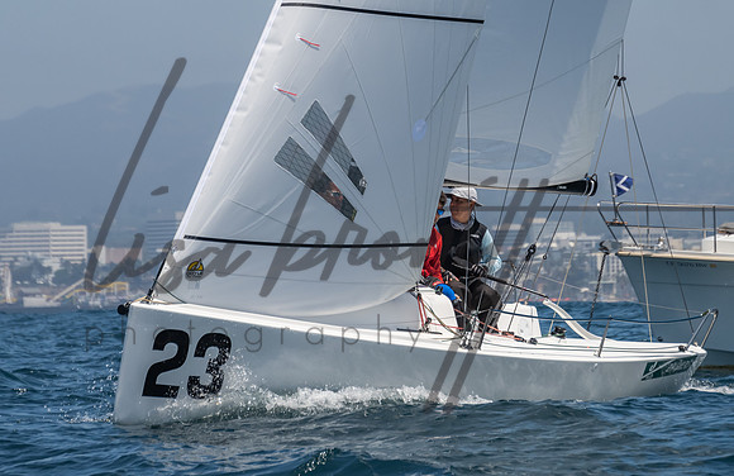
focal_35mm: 282
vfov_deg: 4.8
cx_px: 377
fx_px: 5708
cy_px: 48
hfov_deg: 7.4
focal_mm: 160
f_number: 6.3
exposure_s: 1/1000
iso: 400
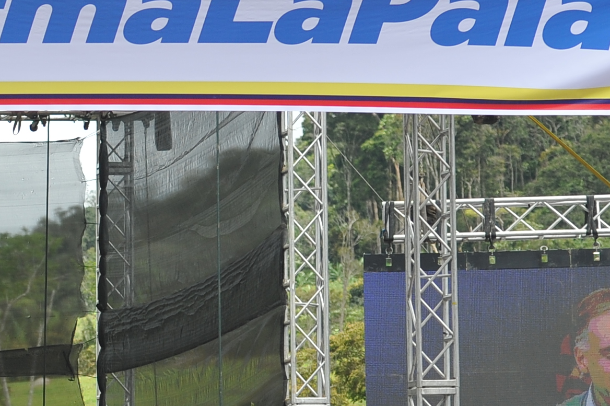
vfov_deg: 4.2
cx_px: -241
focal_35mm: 328
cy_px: 385
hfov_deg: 6.2
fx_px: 5554
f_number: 3.5
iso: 320
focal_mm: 90
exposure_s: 1/1250
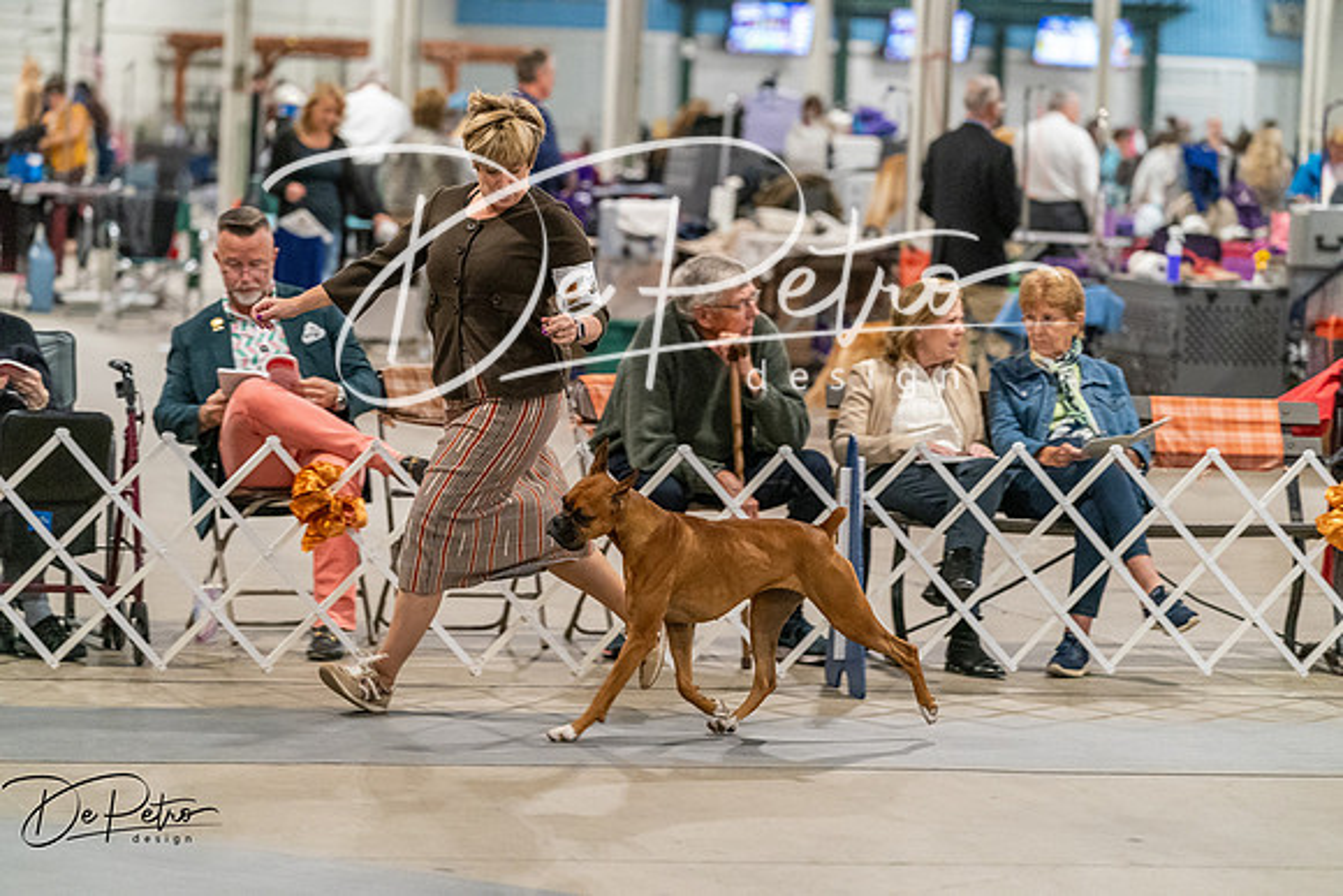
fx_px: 5783
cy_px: 448
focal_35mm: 155
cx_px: 672
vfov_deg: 8.9
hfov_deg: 13.2
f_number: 3.5
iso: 6400
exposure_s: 1/250
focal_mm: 155
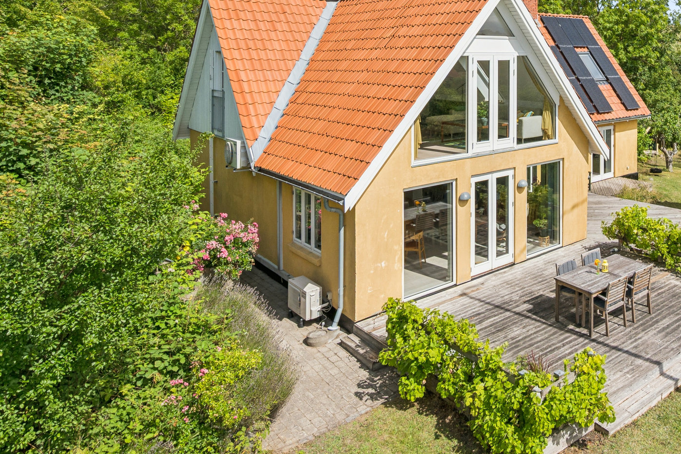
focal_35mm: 30
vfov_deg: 41.0
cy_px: 65
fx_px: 567
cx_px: 571
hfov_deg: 56.2
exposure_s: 1/1250
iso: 320
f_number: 8
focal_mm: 14
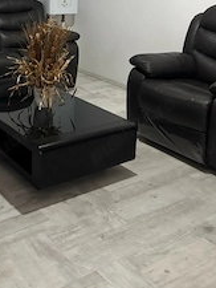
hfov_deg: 29.8
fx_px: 399
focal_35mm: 48
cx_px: 56
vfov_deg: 37.6
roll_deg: -1.2
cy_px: 42
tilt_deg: -9.3
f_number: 1.6
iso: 500
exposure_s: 1/25
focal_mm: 5.96
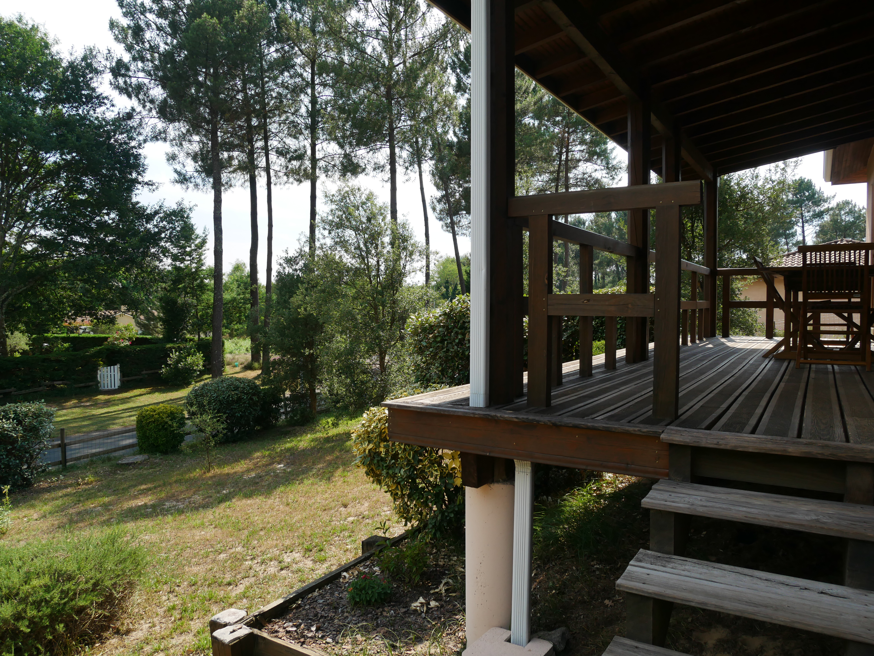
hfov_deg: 71.6
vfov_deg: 56.9
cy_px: 328
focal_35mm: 24
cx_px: 437
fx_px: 606
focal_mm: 12
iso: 200
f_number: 6.3
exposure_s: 1/320
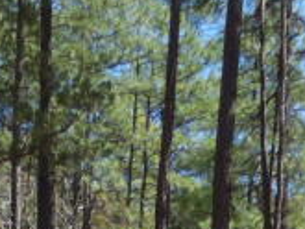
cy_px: 641
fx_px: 1640
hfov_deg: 10.5
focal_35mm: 186
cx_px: 2
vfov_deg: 7.3
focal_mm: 5.29
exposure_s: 1/500
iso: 100
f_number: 3.3
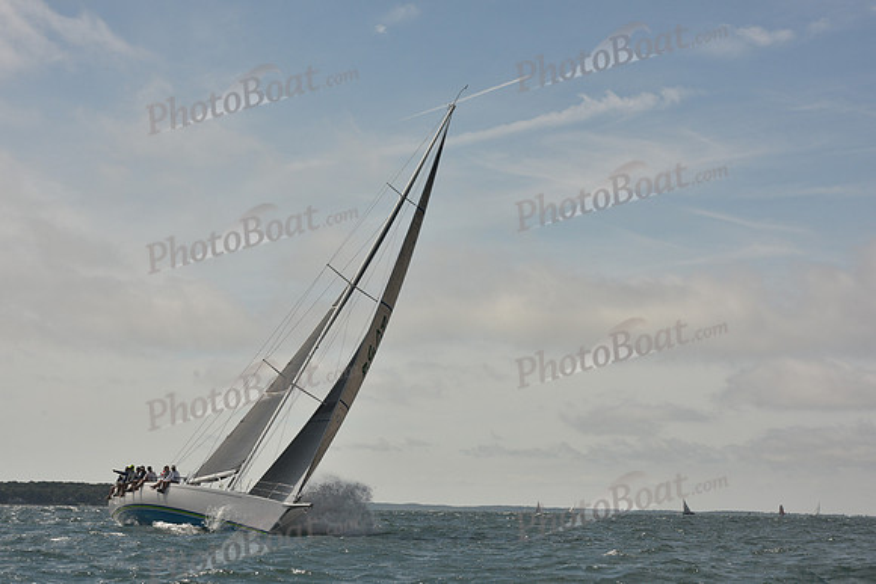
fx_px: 2093
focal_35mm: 86
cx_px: 438
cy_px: 292
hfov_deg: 23.6
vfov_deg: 15.9
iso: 320
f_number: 10
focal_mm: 86
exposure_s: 1/800
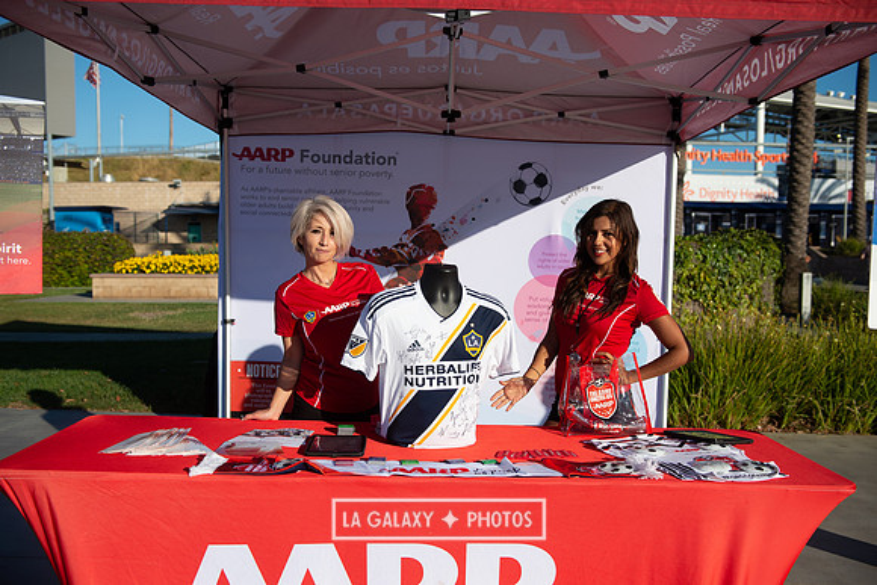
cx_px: 438
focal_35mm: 35
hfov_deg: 54.4
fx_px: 853
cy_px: 292
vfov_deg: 37.9
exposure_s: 1/3200
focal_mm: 35
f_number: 4
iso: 200
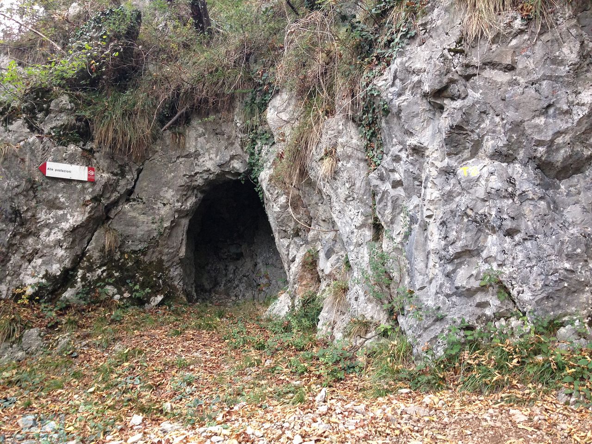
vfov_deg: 42.9
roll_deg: -4.0
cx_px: 296
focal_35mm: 33
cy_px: 222
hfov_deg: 55.4
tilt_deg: +4.4
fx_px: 564
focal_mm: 4.12
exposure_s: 1/20
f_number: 2.4
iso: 160
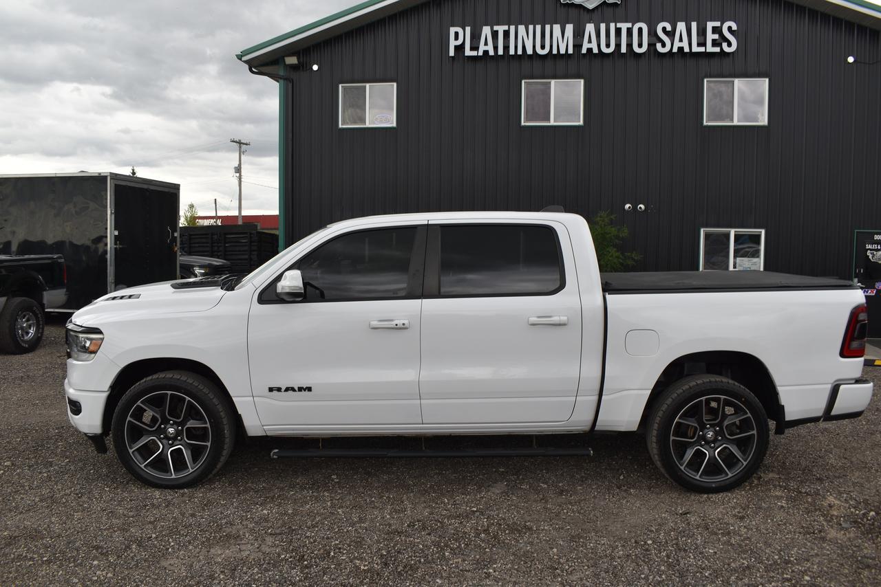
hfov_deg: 61.9
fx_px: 734
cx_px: 440
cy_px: 294
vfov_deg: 43.6
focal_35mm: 30
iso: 200
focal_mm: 20
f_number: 8
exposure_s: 1/250
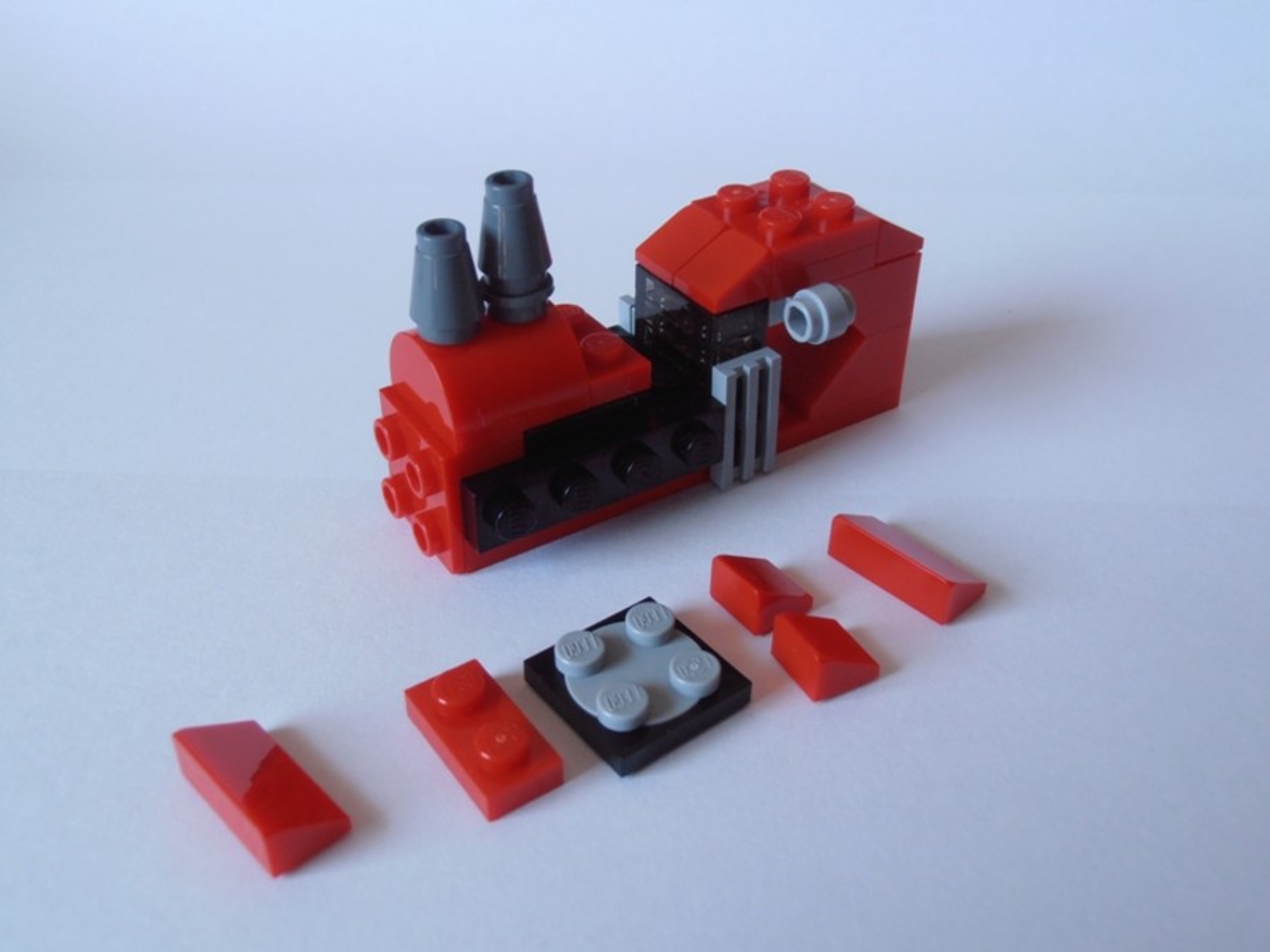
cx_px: 635
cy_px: 476
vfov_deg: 38.7
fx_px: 1357
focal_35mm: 37
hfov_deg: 50.1
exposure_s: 1/40
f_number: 3.9
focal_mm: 6.61
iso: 125
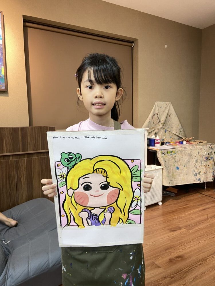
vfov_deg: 67.3
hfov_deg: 53.1
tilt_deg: -6.2
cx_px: 108
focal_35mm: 26
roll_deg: +0.8
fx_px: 215
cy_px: 143
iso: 80
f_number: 1.8
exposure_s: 1/50
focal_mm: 4.25
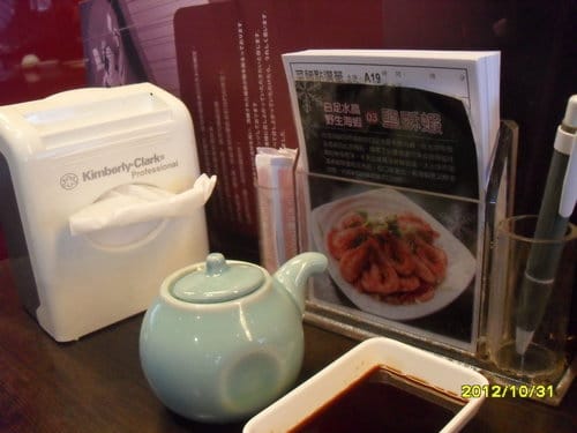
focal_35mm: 35
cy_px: 216
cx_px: 288
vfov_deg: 40.7
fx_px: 583
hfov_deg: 52.6
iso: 400
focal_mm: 6.2
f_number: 2.8
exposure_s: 1/20
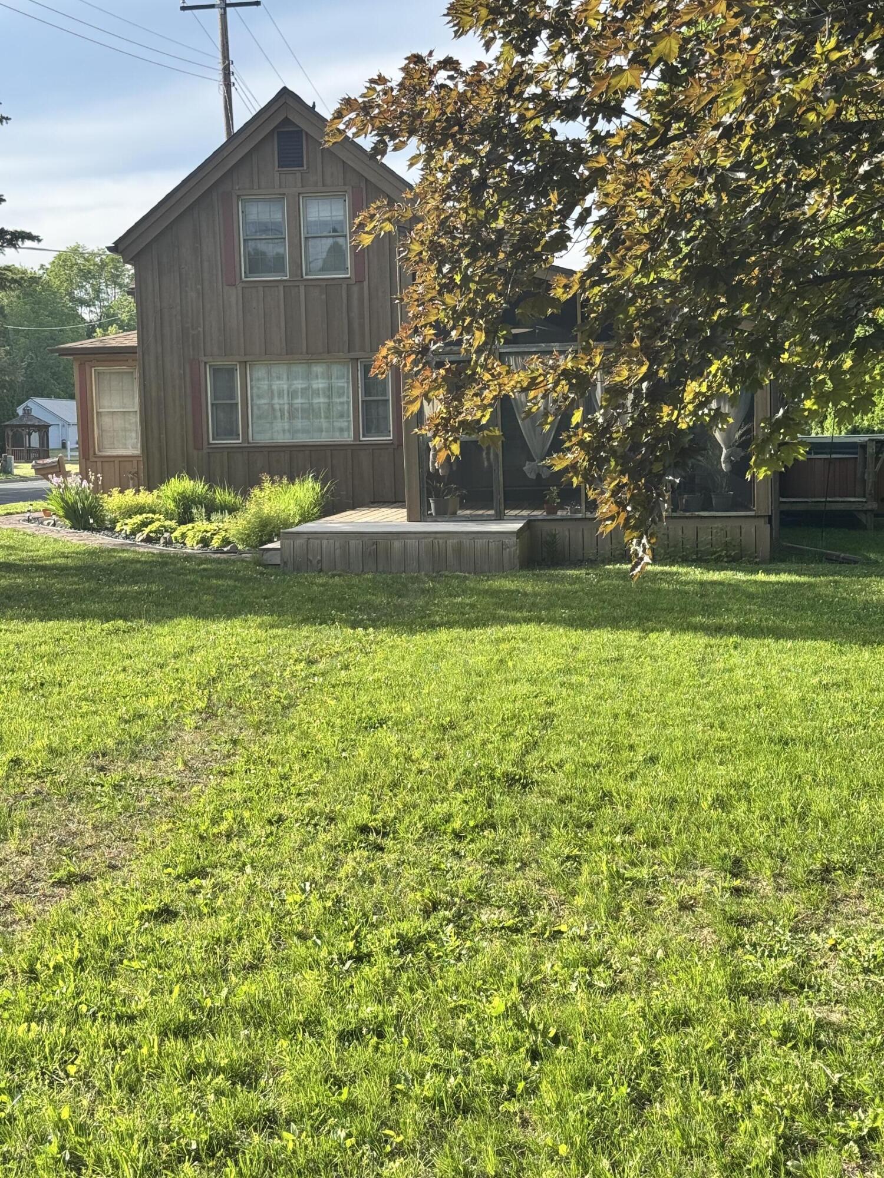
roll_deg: +1.3
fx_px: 1634
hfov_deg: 30.3
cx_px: 442
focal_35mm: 48
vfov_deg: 39.7
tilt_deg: -5.6
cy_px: 589
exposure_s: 1/1152
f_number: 1.78
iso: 64
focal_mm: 6.76
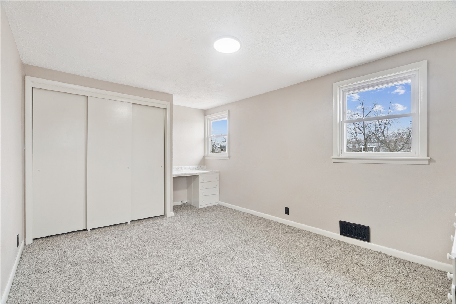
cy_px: 152
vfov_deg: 73.7
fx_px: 203
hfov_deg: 96.7
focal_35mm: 16
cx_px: 228
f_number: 10
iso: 400
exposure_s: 1/4
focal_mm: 16
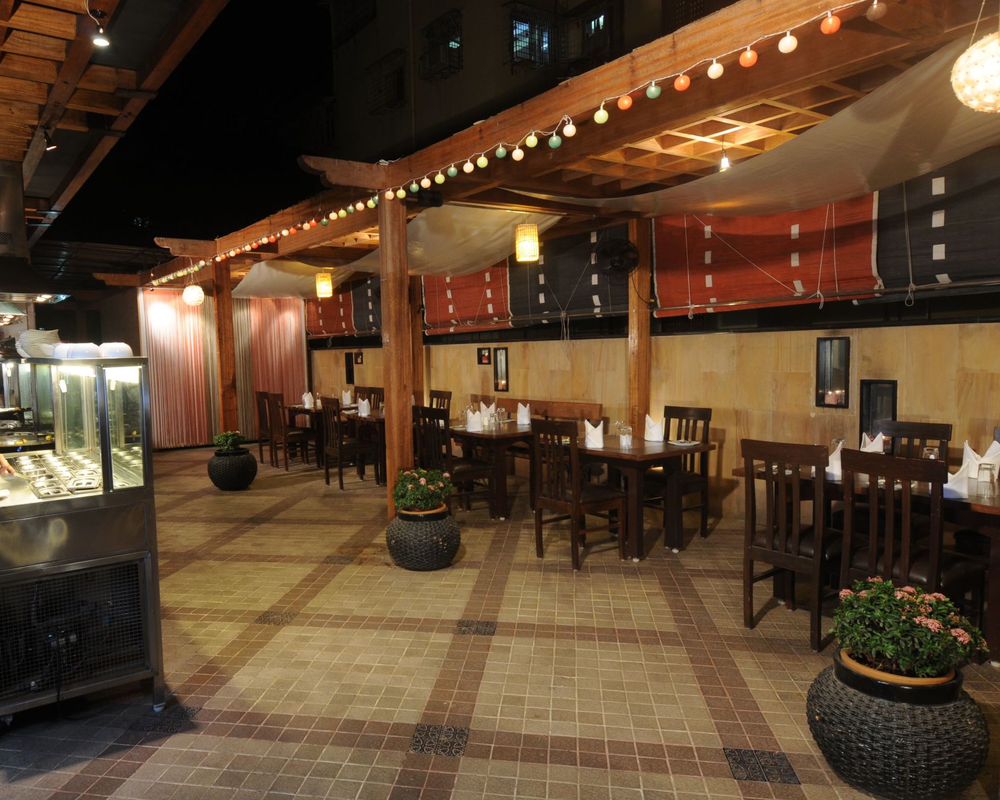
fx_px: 710
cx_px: 418
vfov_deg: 58.8
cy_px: 403
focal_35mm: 24
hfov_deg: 69.8
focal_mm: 14
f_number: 9
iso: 320
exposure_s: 1/2
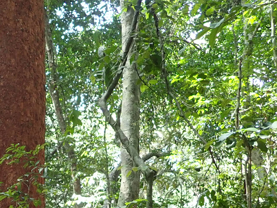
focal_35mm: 68
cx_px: 0
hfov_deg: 27.0
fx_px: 544
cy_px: 199
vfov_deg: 21.0
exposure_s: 1/60
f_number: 2
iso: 200
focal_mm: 4.5
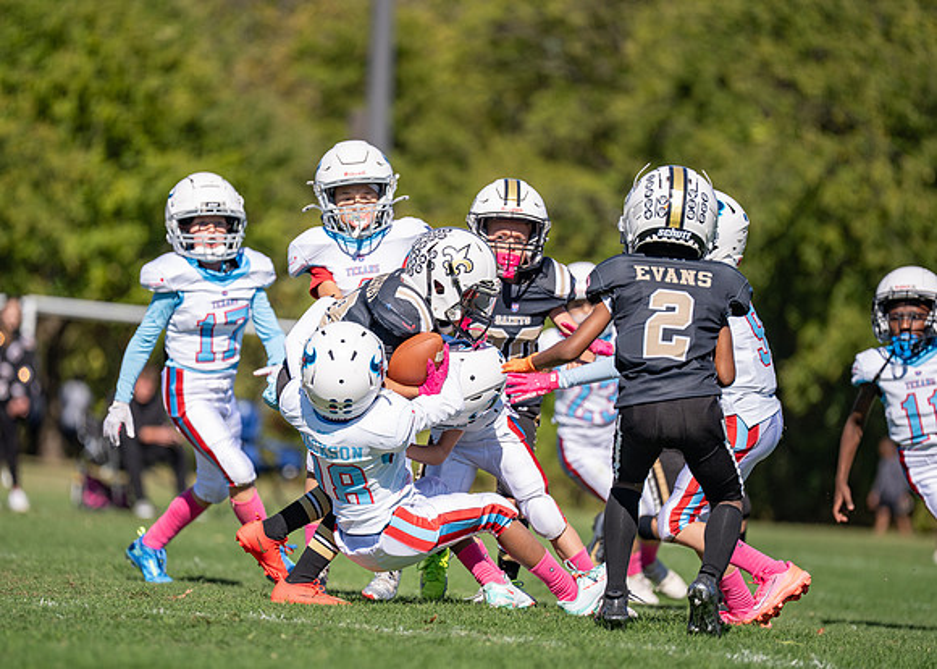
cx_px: 416
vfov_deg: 6.2
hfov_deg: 8.7
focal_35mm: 232
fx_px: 6175
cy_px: 363
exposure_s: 1/2500
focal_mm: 200
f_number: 2.8
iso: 100
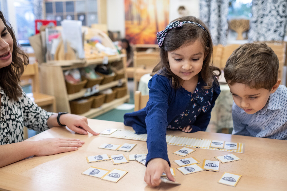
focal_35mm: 35
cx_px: 144
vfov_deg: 37.9
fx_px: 279
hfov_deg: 54.4
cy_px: 96
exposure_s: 1/160
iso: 1000
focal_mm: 23
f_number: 2
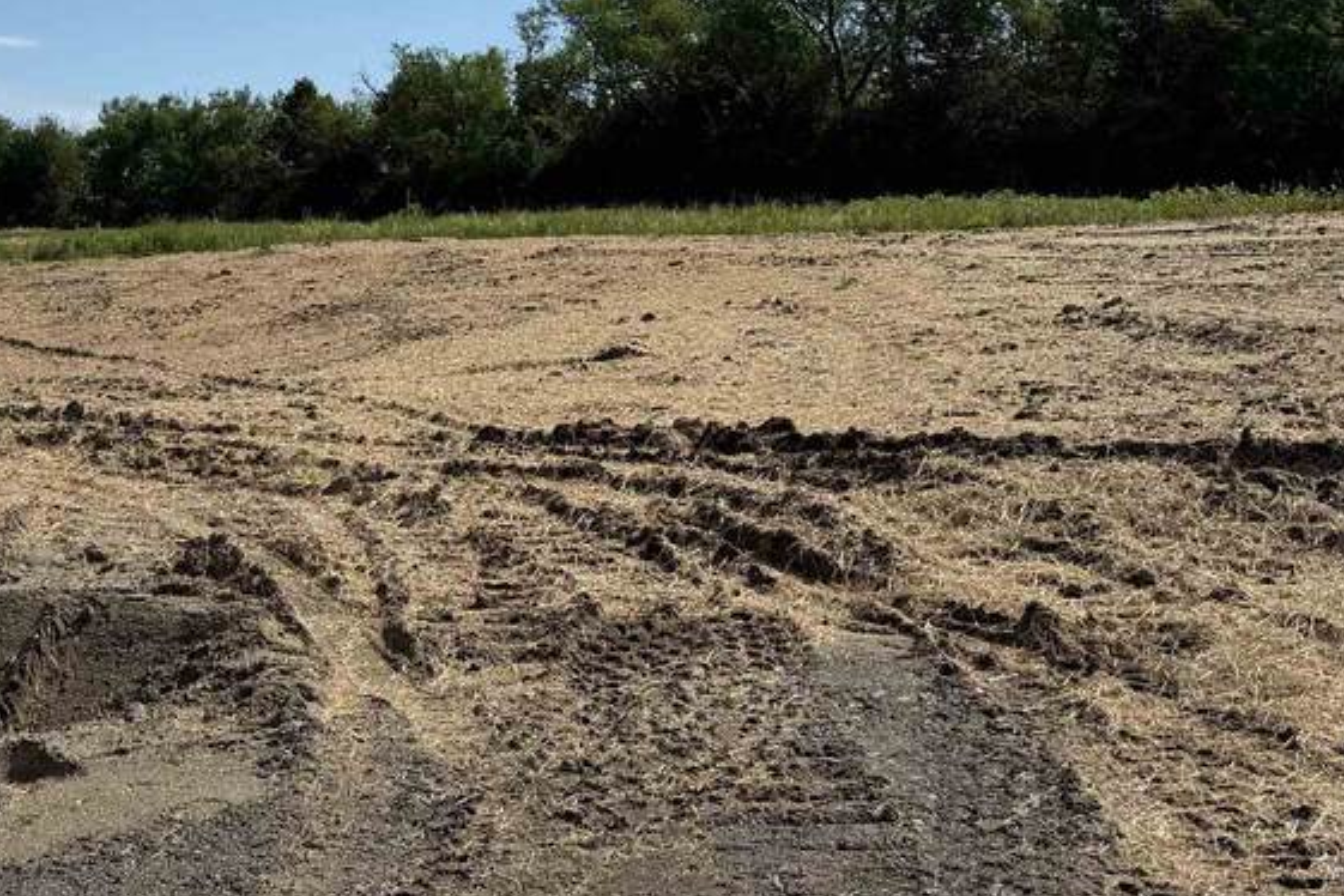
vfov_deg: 23.3
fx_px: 2128
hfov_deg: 33.9
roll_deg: -1.2
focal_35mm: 57
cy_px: 149
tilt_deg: +2.6
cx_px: 256
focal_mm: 6.76
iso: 80
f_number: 1.78
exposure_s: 1/7353
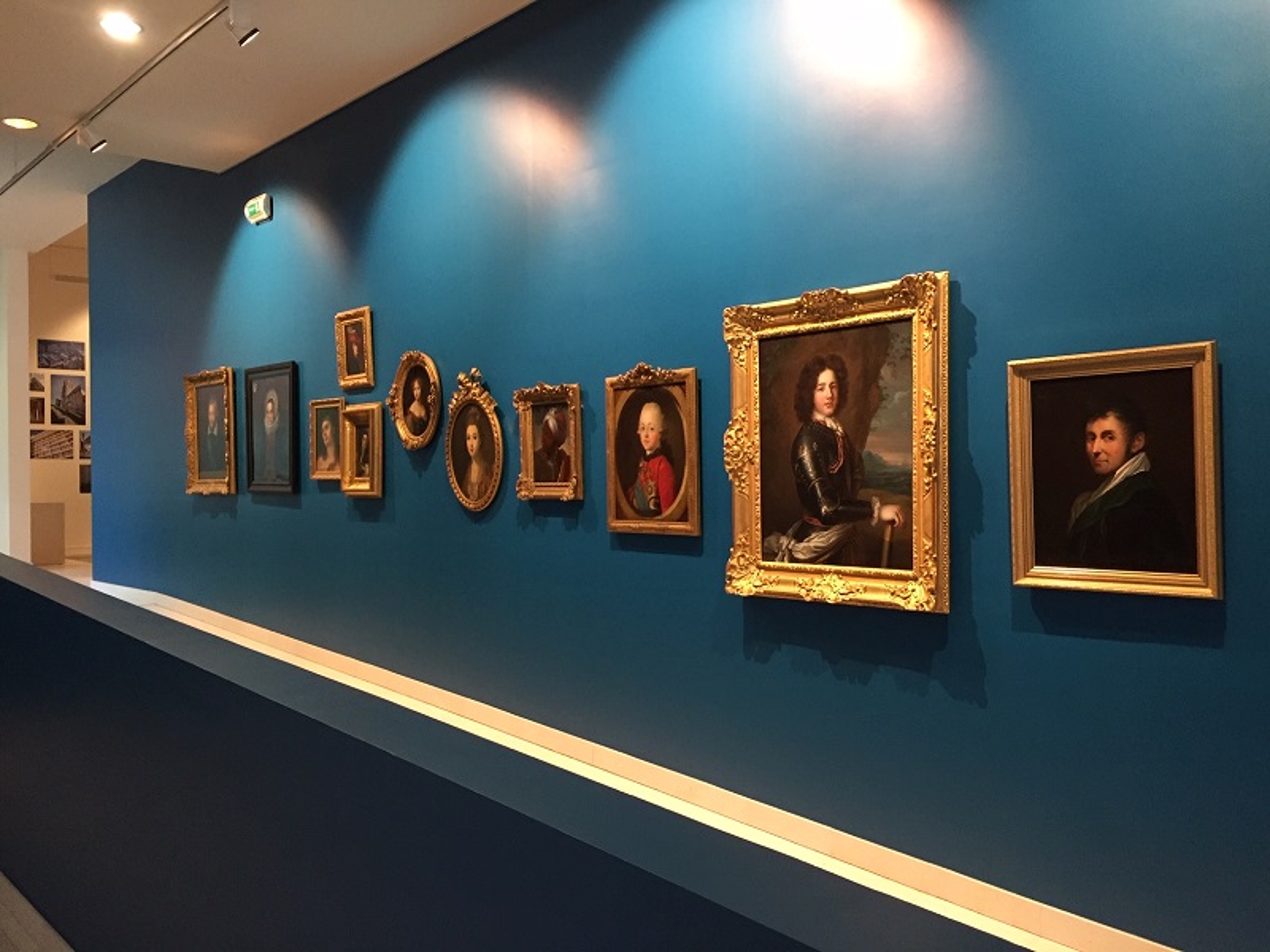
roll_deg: +0.5
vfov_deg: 48.2
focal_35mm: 29
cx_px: 635
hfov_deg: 61.7
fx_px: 1064
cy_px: 476
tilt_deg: -0.2
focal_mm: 4.15
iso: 250
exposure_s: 1/33
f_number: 2.2
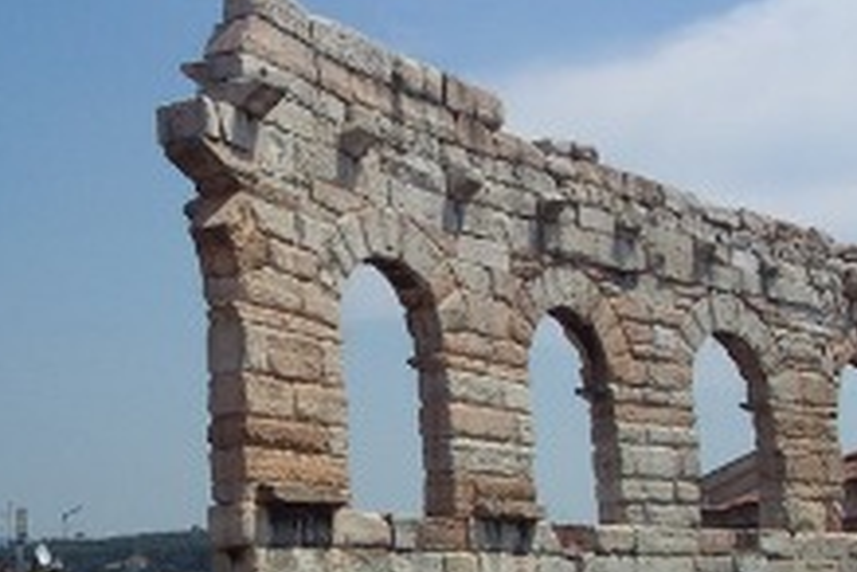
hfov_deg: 29.7
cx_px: 419
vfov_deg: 20.0
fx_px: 1619
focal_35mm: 68
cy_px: 380
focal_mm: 8
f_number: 4.8
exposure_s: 1/1000
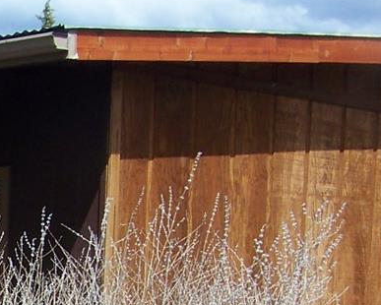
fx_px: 1534
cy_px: 483
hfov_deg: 13.5
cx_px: -149
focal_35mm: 136
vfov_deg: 10.9
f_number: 4
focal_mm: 5.85
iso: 64
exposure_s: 1/500
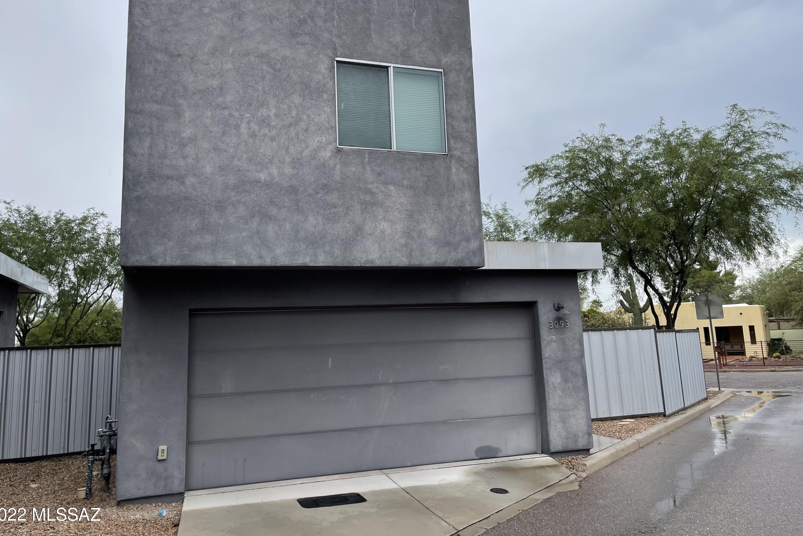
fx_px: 625
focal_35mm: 28
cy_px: 231
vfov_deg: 46.3
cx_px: 389
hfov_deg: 65.5
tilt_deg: +11.5
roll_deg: +2.5
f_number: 1.6
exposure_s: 1/596
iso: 32
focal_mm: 4.2
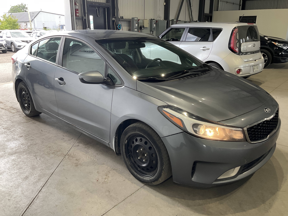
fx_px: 241
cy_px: 108
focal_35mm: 29
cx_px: 144
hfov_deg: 61.7
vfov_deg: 48.2
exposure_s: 1/122
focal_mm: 3
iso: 64
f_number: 1.8
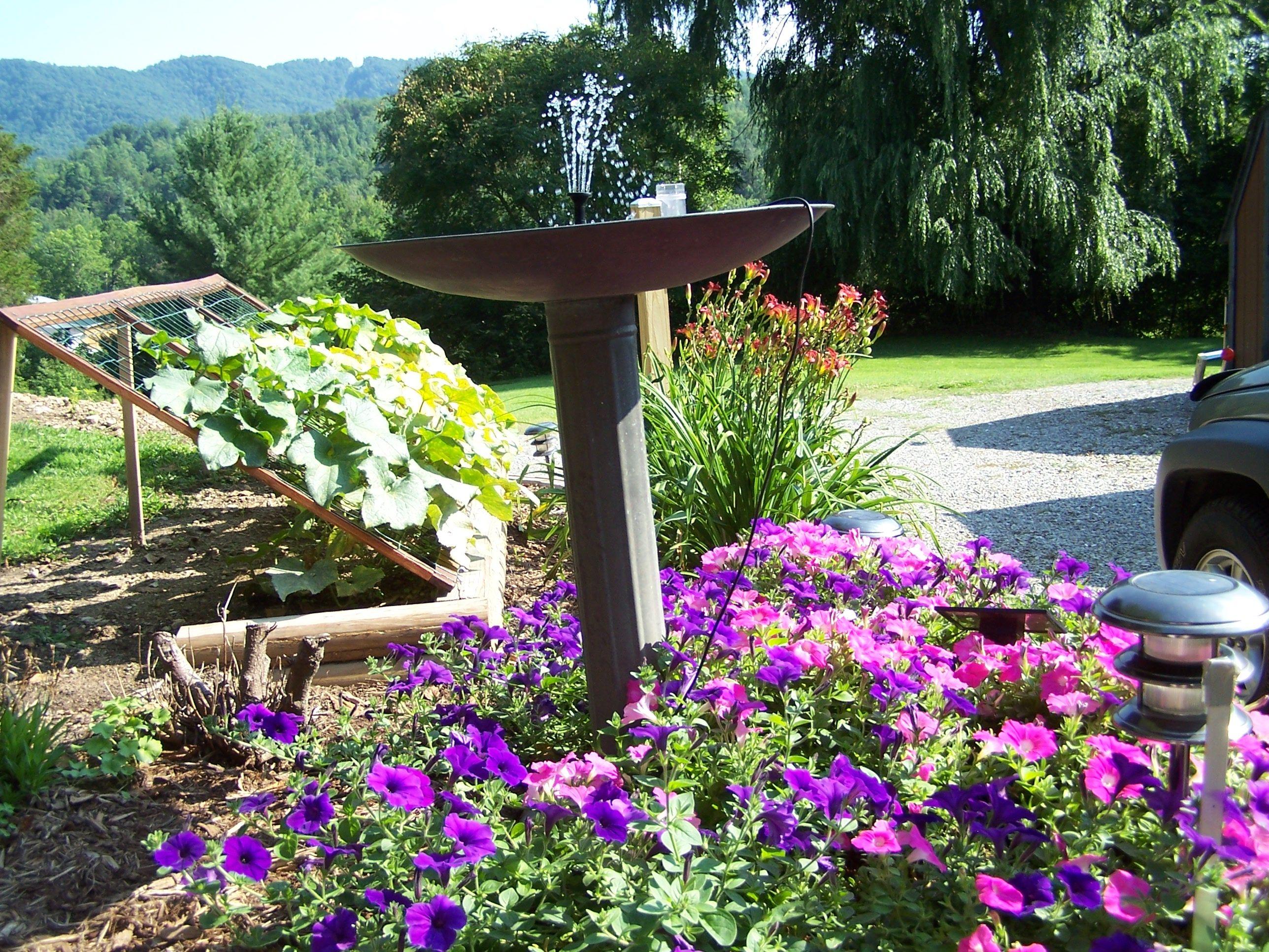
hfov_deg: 46.8
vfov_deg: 36.0
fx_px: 1466
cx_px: 634
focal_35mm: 40
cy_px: 476
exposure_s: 1/350
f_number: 2.8
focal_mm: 6.7
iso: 80
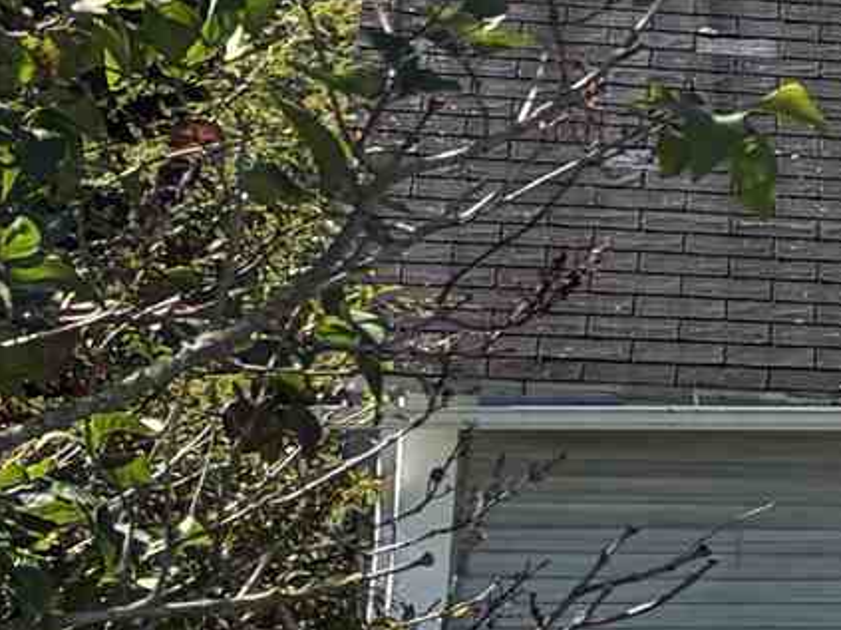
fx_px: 4590
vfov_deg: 7.8
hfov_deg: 8.0
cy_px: -177
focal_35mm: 189
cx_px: 3002
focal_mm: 5.96
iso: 50
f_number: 1.6
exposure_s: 1/2012
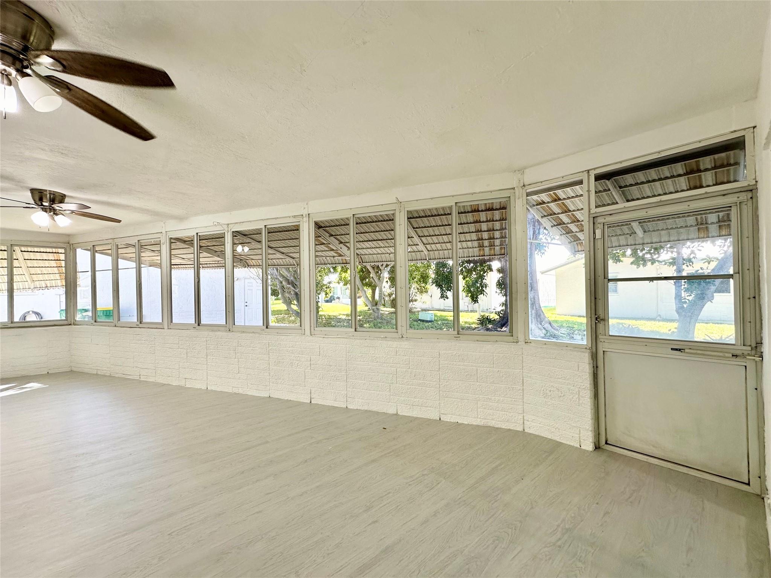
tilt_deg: -0.2
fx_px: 312
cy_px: 289
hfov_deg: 102.1
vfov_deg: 85.7
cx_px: 386
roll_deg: +1.0
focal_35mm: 14
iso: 50
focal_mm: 2.22
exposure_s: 1/99
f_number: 2.2
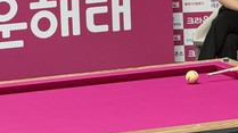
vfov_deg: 3.2
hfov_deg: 5.7
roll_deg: +2.3
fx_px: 2370
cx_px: 287
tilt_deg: -6.7
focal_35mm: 376
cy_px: -9
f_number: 2.8
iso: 320
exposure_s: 1/60
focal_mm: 15.66
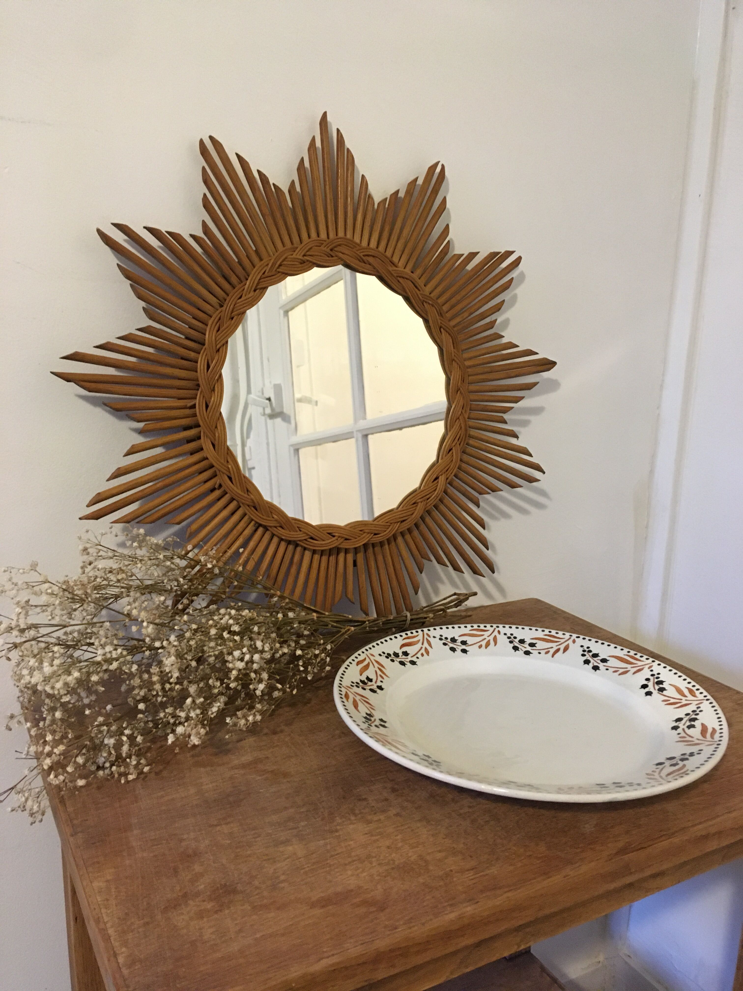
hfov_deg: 48.2
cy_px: 496
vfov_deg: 61.7
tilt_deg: -11.7
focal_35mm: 29
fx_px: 830
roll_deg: -2.2
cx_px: 372
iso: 200
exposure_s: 1/17
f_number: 2.2
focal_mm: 4.15
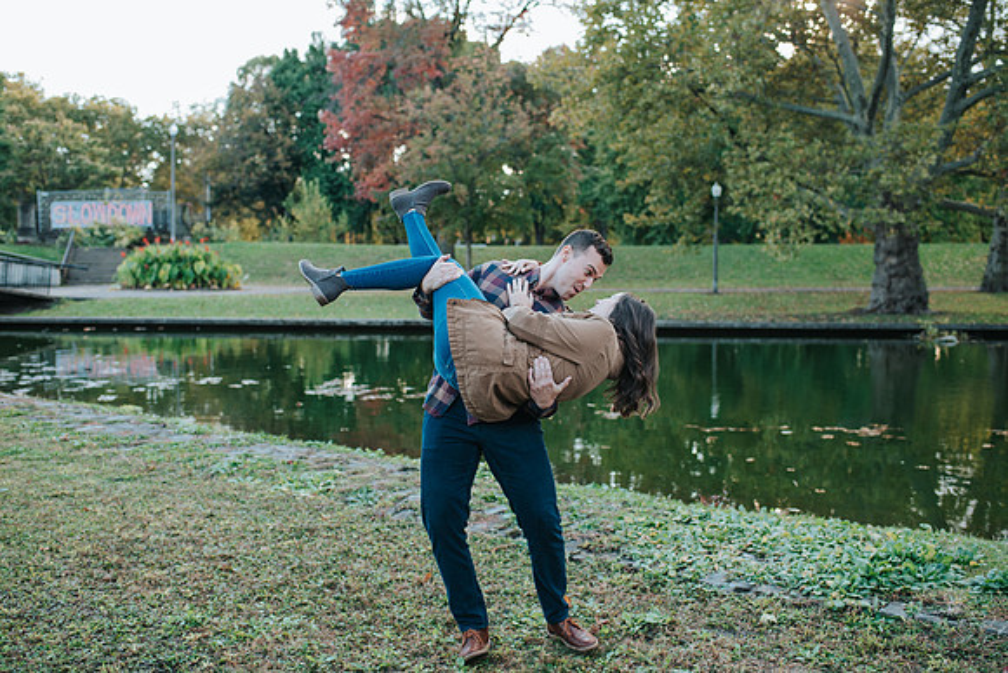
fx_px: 1063
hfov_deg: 50.7
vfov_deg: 35.1
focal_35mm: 38
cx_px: 504
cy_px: 336
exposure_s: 1/320
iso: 400
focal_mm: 35
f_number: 2.8
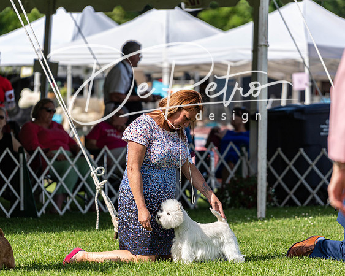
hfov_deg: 7.5
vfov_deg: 6.0
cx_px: 167
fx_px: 2635
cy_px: 142
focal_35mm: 258
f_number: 4
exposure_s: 1/2000
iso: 250
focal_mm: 200
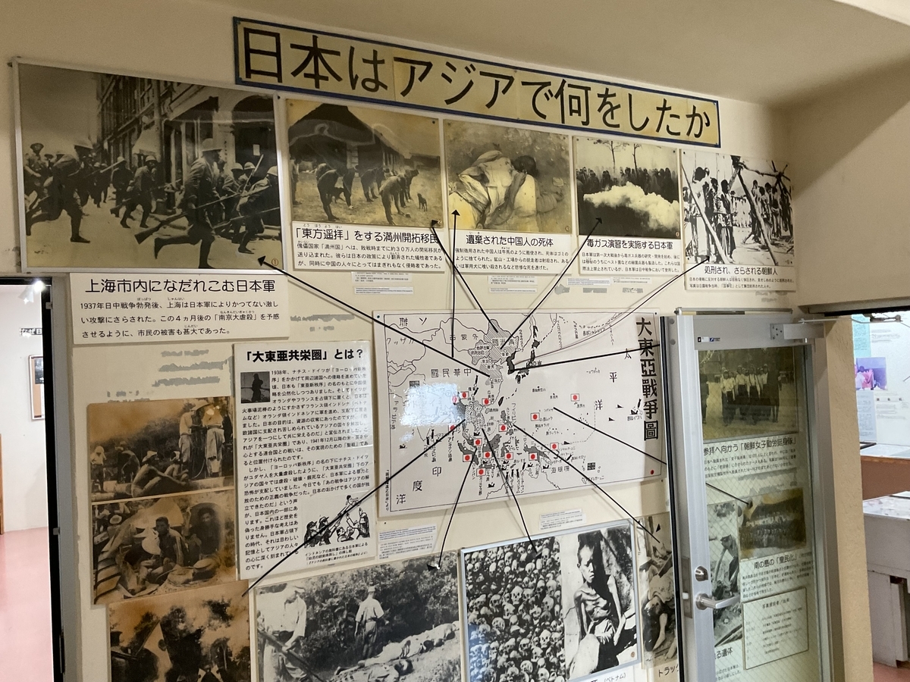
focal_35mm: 29
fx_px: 762
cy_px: 341
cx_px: 455
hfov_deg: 61.7
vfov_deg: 48.2
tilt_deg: +1.6
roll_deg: +2.7
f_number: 1.8
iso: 125
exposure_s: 1/60
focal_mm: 3
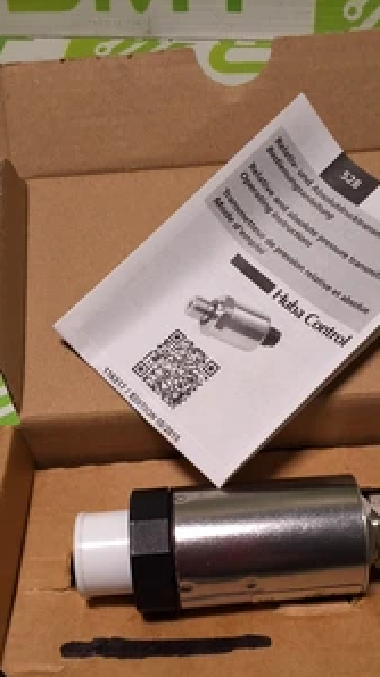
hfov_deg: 28.8
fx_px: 737
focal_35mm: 41
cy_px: 443
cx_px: 248
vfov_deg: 48.7
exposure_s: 1/133
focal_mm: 2.91
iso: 32
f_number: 1.9
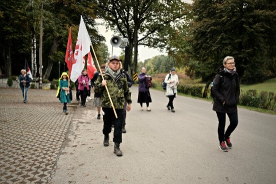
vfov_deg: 42.3
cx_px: 138
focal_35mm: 31
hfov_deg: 60.3
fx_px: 238
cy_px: 92
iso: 400
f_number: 3.6
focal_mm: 20.5
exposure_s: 1/150
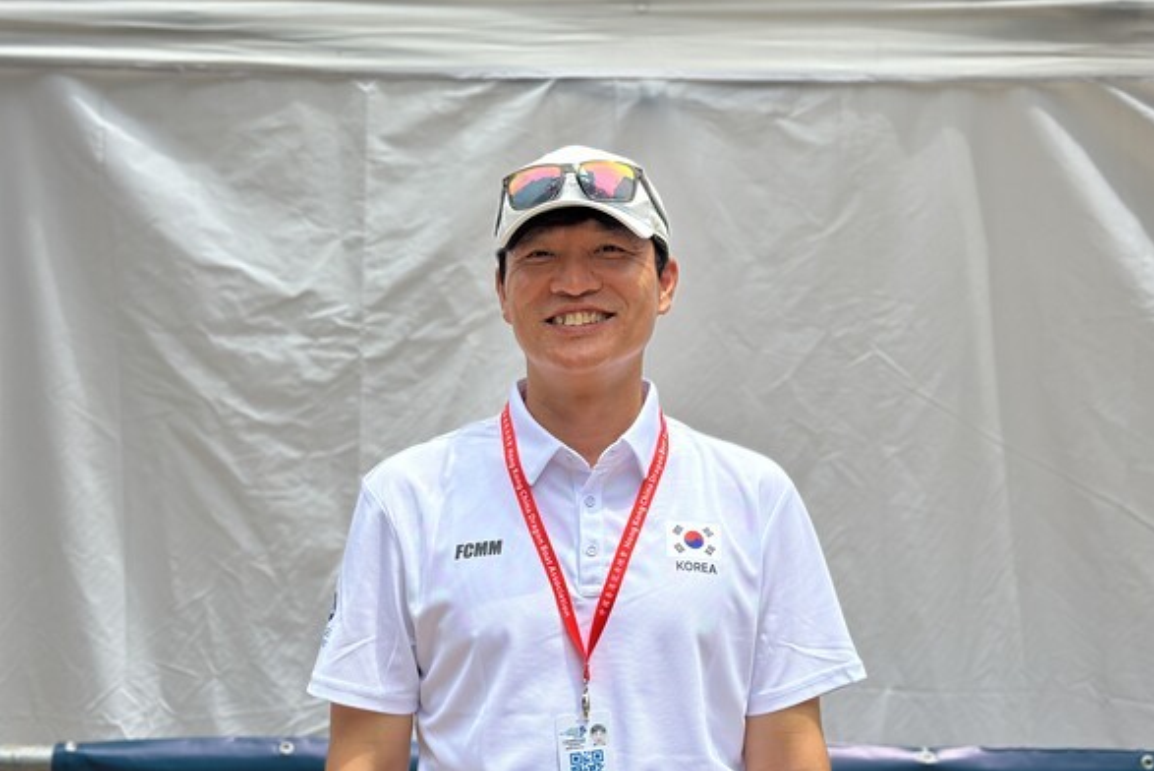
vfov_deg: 26.5
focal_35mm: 51
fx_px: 1636
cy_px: 399
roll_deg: -0.5
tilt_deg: +1.3
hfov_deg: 38.9
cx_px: 588
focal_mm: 6.86
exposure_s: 1/5556
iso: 100
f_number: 1.78
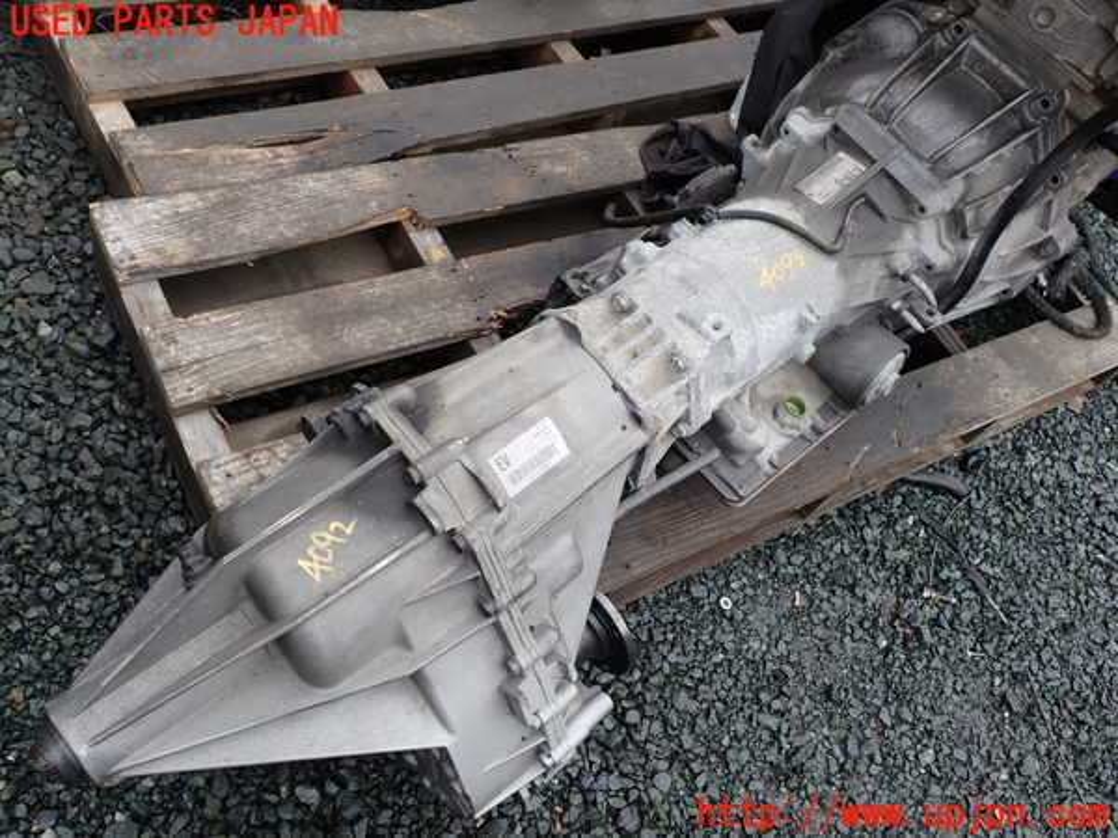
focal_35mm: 30
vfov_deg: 46.8
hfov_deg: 60.0
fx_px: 969
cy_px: 419
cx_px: 559
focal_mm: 5.4
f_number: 3.2
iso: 100
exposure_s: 1/250
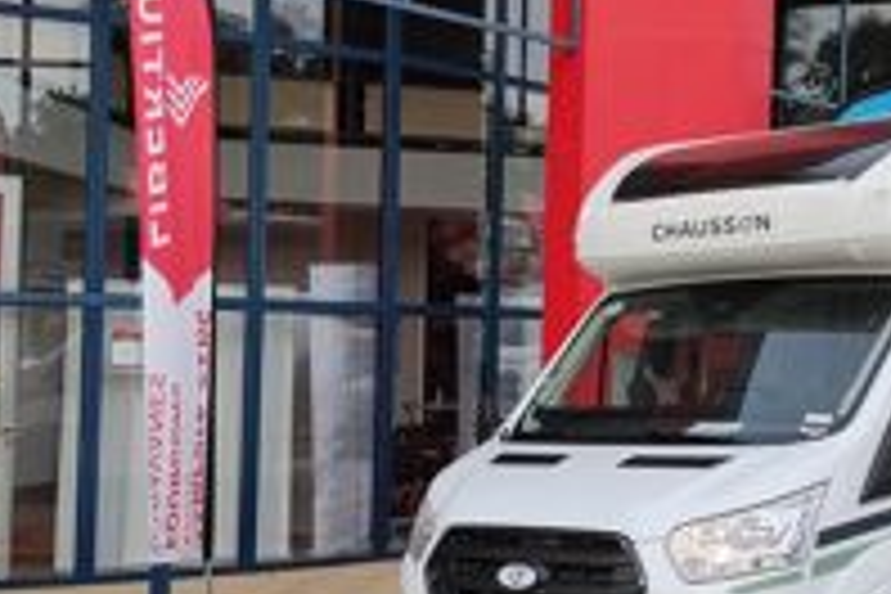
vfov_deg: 18.7
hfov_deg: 27.5
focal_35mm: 73
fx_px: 1807
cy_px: 315
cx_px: 616
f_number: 1.8
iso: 50
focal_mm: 3.96
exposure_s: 1/799
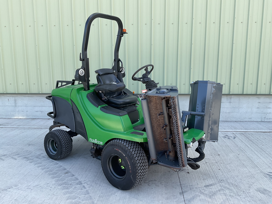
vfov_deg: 48.2
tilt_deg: -9.6
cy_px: 102
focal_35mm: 29
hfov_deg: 61.7
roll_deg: +1.0
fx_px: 228
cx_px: 136
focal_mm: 3
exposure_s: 1/375
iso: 16
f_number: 1.8
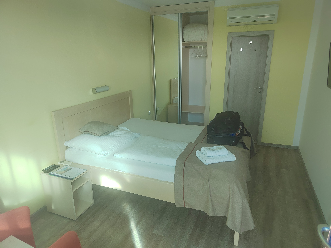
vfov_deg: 58.9
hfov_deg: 73.9
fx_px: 220
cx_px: 166
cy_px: 124
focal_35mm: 23
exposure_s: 1/100
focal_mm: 5.52
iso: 244
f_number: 1.9
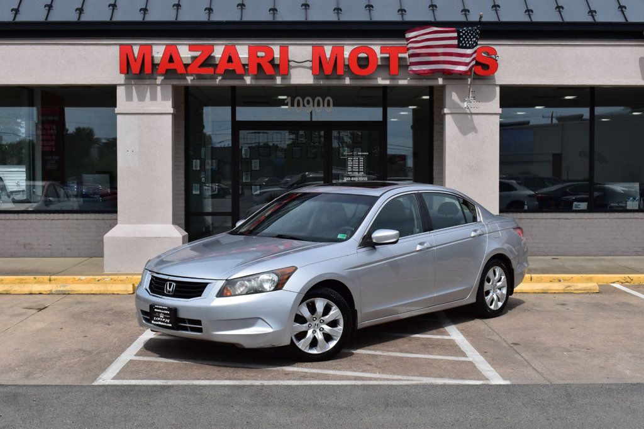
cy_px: 214
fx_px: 912
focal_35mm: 51
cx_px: 322
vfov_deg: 26.5
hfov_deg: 38.9
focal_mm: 34
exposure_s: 1/500
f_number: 11
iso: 220
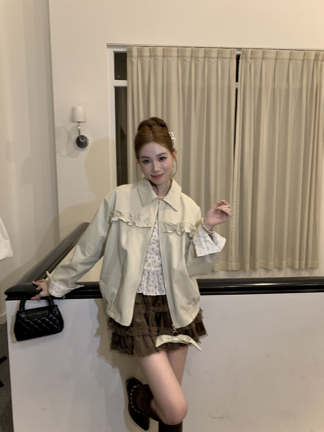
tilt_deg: -6.8
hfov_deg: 53.1
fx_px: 324
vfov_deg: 67.3
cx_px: 162
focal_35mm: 26
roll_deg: +0.5
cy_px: 216
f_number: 1.8
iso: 400
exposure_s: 1/40
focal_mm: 4.25
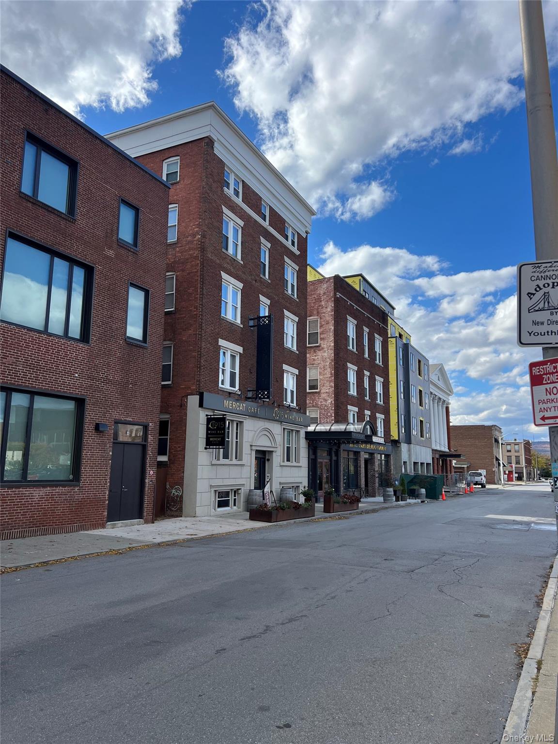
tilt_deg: +10.6
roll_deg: -0.1
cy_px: 372
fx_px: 559
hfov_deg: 53.1
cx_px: 279
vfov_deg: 67.3
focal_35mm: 26
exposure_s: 1/3356
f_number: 1.5
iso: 50
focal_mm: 5.7
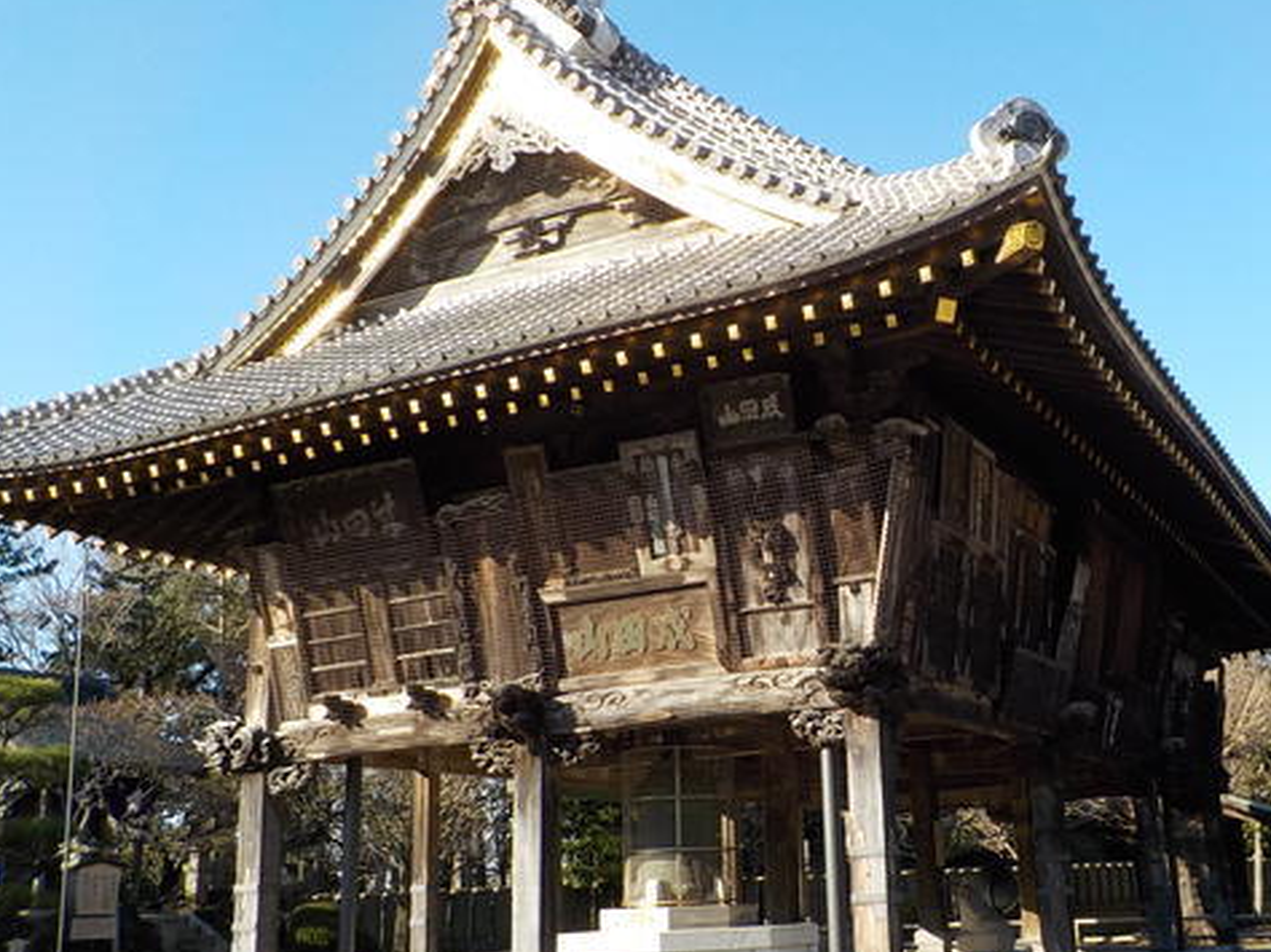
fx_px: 1395
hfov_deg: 48.6
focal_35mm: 38
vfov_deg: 37.7
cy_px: 523
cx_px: 791
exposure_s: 1/500
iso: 125
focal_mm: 4.1
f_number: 3.3
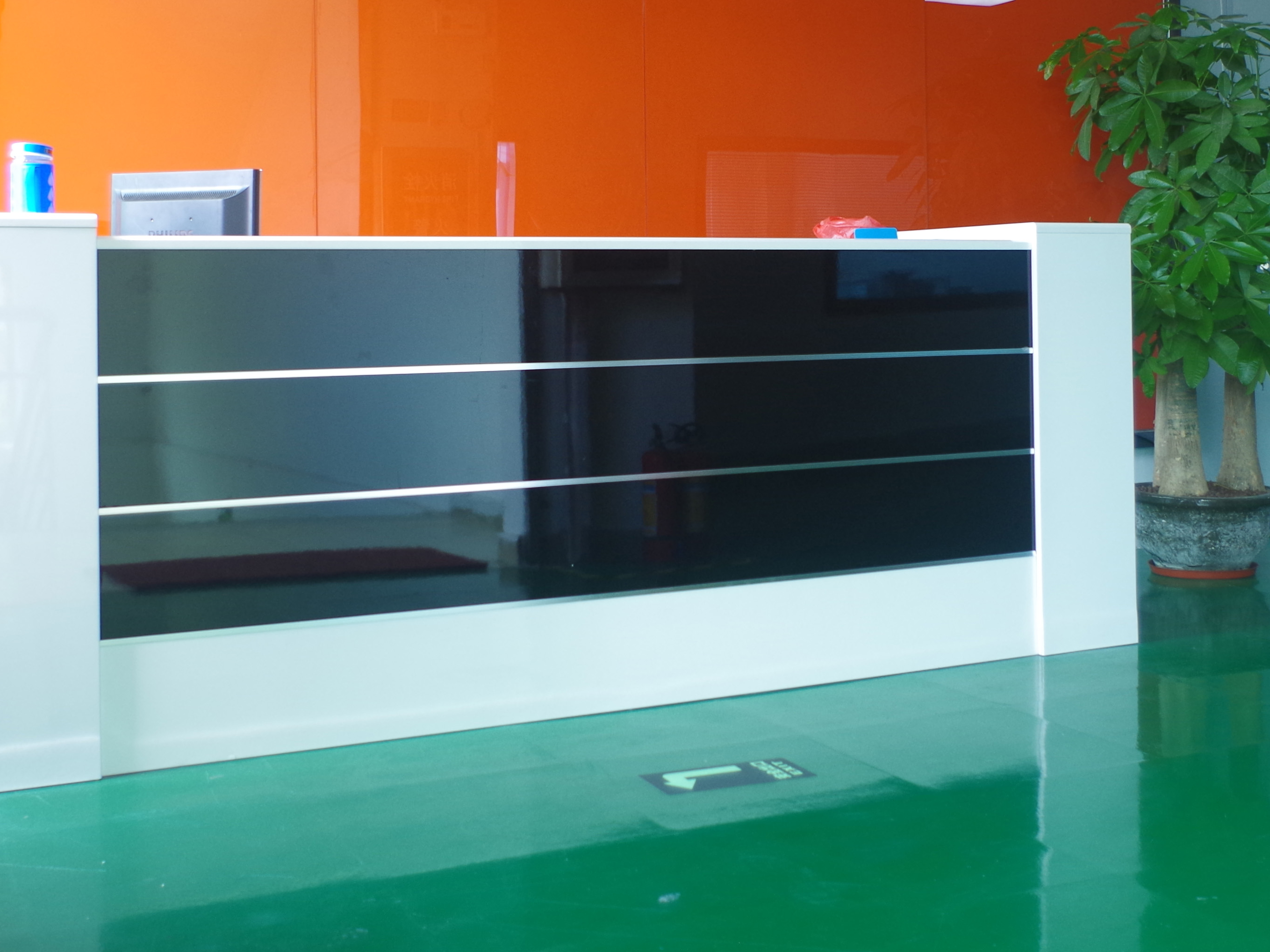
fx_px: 1724
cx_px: 680
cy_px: 276
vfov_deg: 30.5
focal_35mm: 47
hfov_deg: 40.4
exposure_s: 1/50
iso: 400
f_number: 3.5
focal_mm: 18
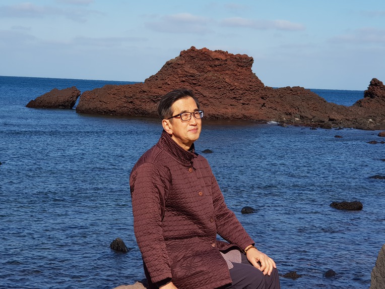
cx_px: 192
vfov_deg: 28.0
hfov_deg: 36.8
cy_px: 144
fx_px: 578
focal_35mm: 52
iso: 25
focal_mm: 6
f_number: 2.4
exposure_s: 1/930
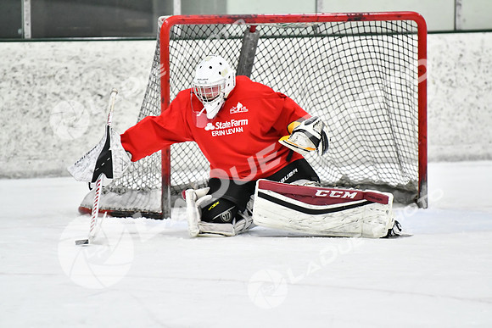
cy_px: 164
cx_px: 246
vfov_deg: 4.8
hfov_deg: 7.2
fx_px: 3896
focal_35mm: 285
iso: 5000
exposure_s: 1/1250
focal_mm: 190
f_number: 2.8
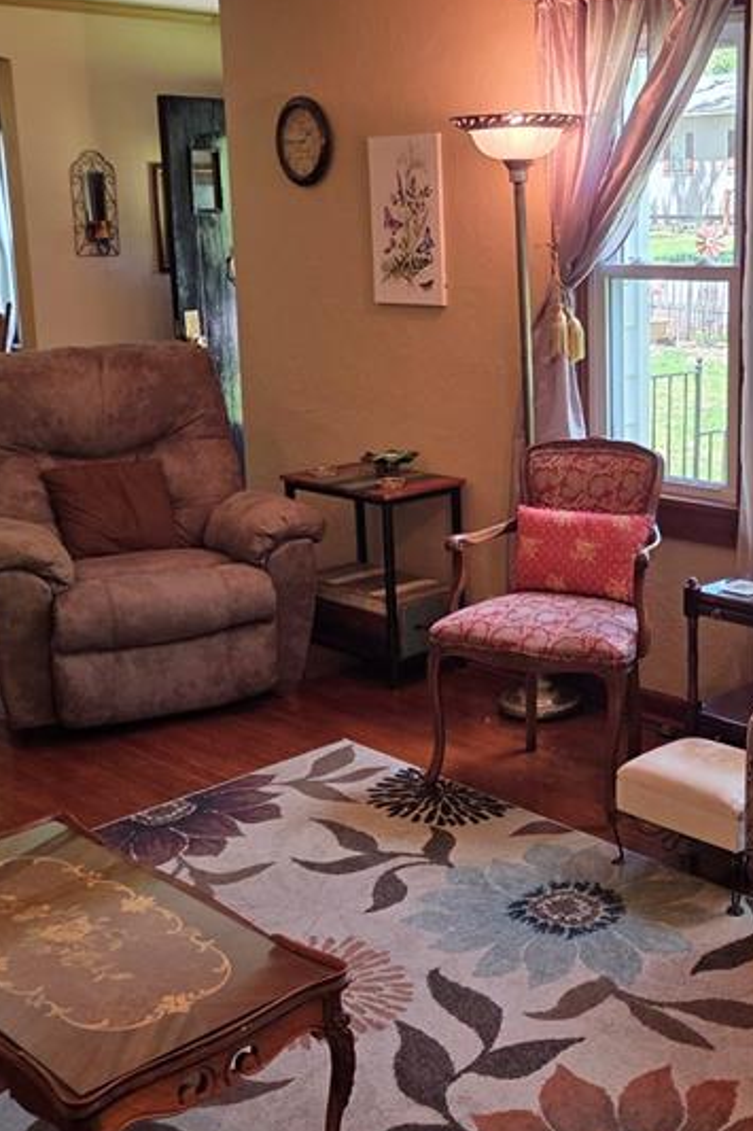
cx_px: 560
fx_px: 1444
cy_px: 509
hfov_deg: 28.8
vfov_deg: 42.7
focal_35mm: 46
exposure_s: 1/120
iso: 160
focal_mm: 5.4
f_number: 1.8
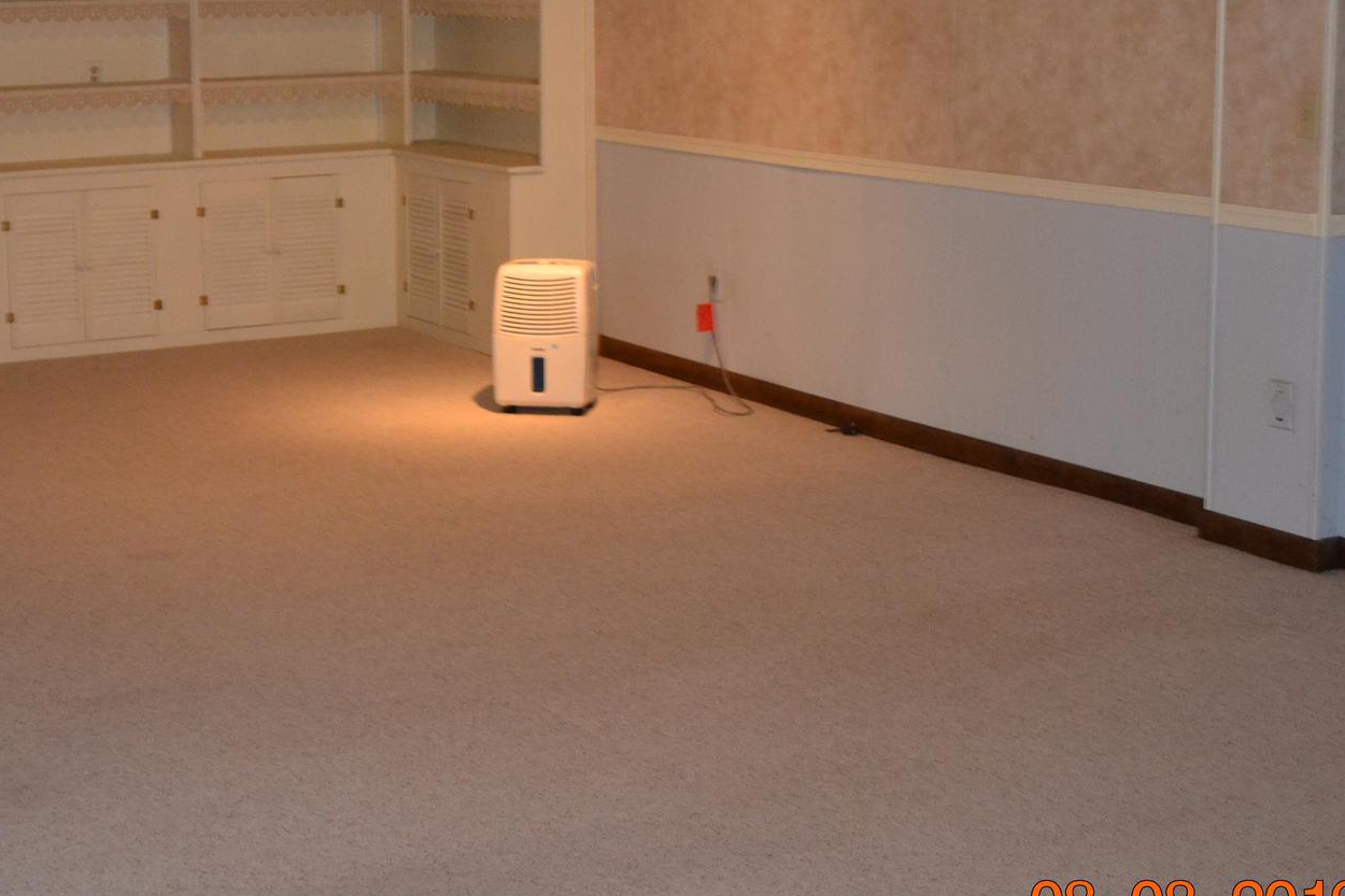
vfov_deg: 22.9
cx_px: 471
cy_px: 283
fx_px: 2204
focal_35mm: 59
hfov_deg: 33.7
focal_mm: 24
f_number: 4
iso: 1800
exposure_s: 1/60
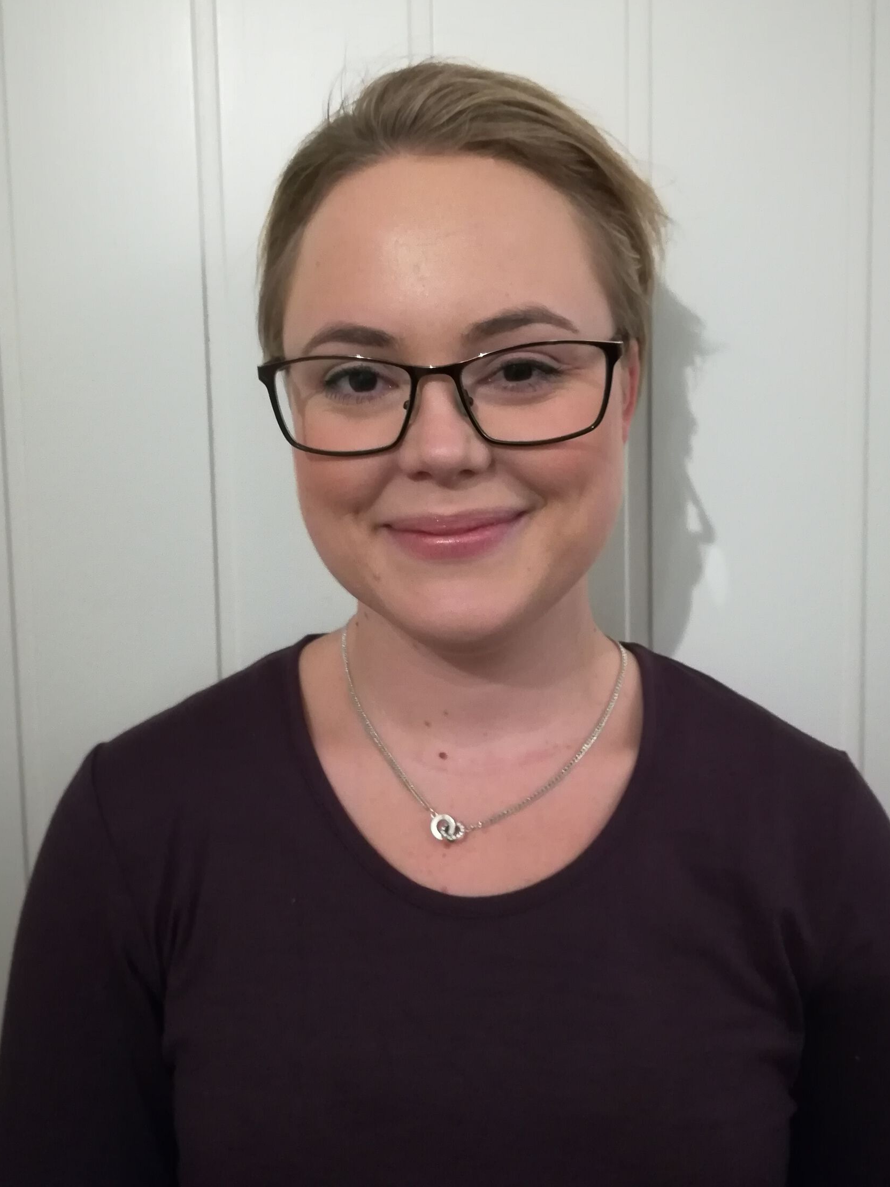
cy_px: 503
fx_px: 1029
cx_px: 443
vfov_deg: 59.7
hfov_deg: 46.8
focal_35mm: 30
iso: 800
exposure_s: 1/14.3
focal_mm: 3.83
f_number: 2.2
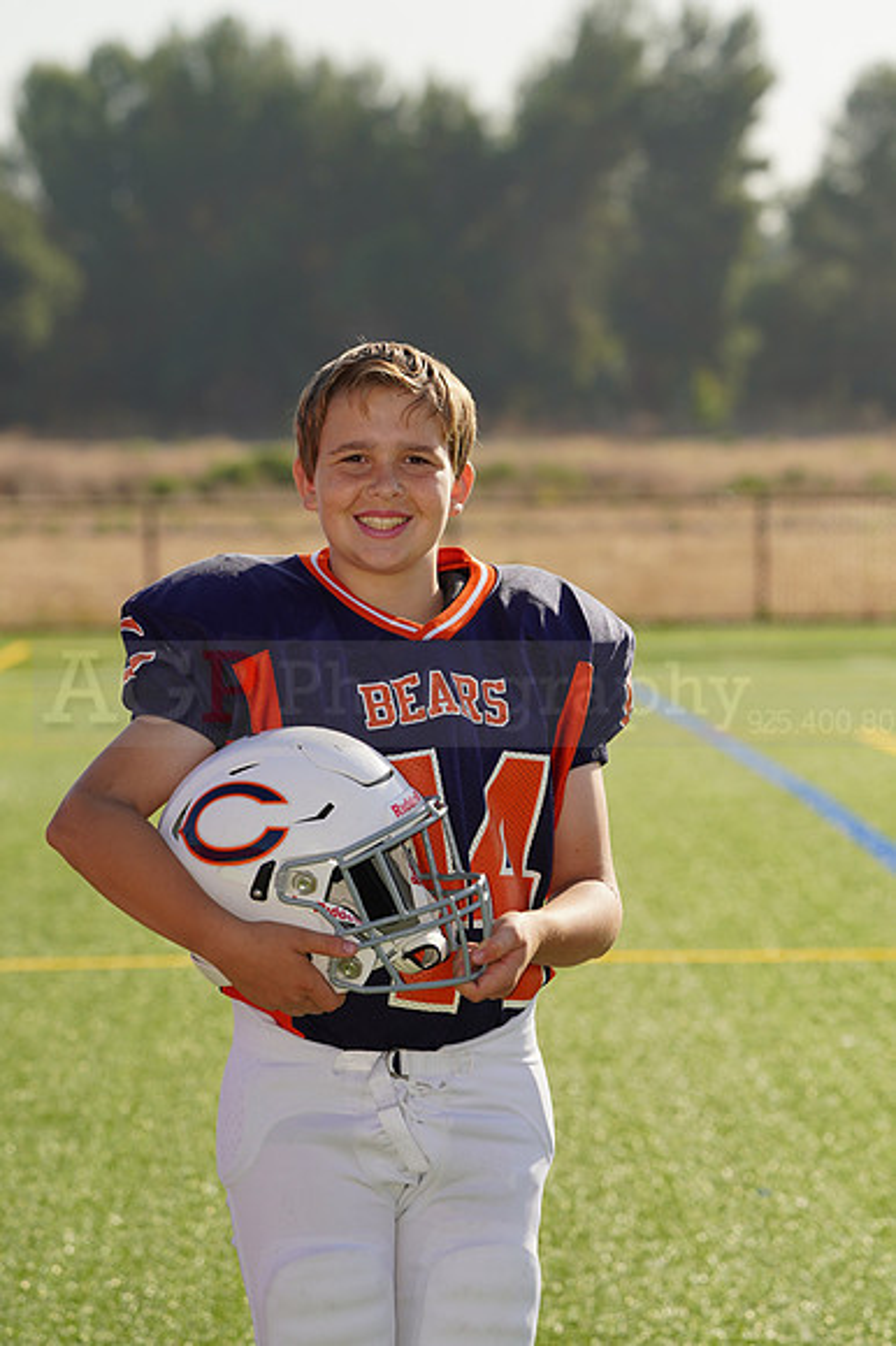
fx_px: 7811
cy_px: 673
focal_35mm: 209
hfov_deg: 6.6
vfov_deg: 9.9
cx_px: 448
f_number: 9
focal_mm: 209
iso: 100
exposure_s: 1/250
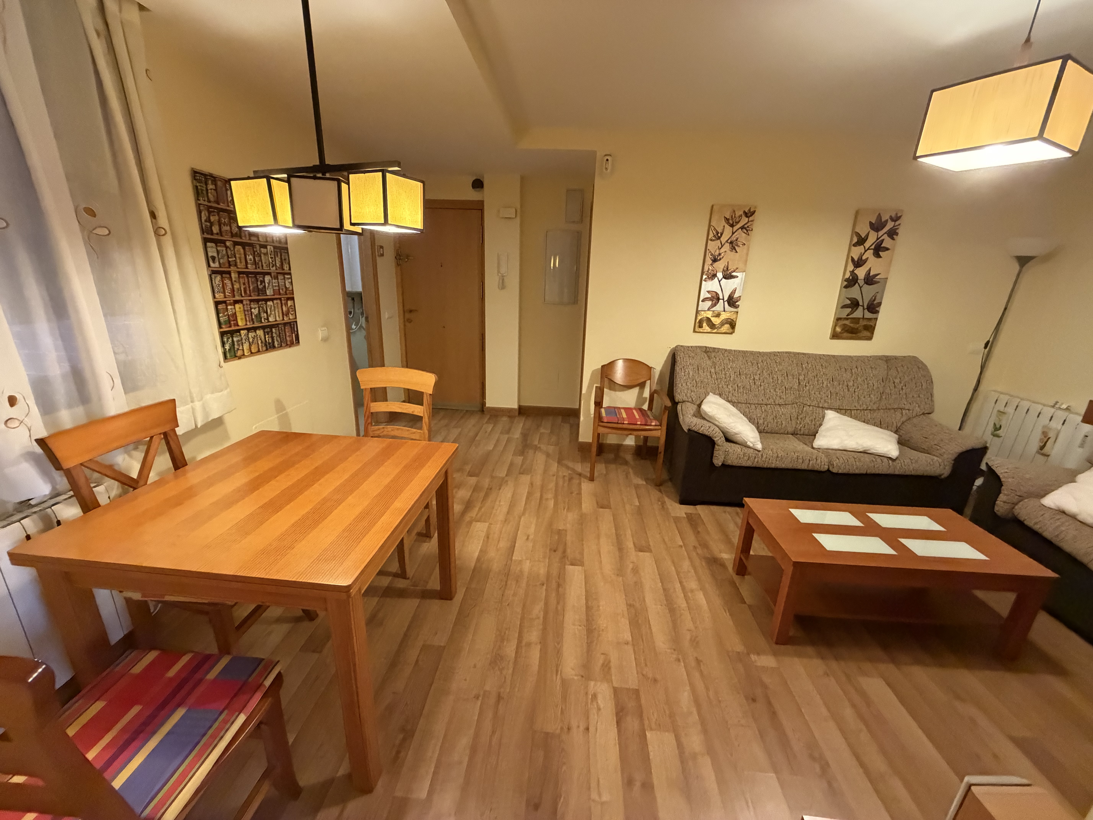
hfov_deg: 102.1
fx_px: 442
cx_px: 546
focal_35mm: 14
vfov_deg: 85.7
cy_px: 410
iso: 800
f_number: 2.2
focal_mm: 2.22
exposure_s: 1/50
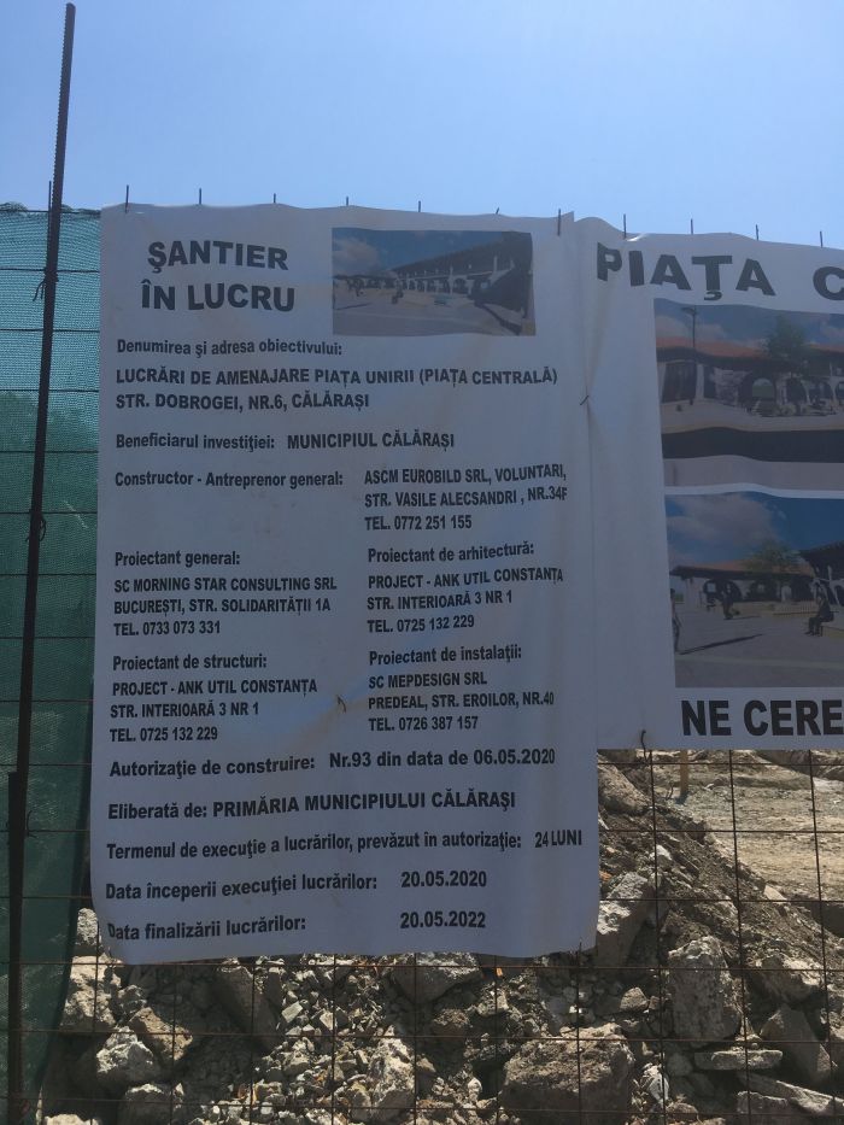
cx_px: 422
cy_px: 562
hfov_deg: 48.2
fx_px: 943
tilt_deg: +4.0
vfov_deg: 61.7
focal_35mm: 29
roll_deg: +1.3
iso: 25
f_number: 2.2
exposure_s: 1/2849
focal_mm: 4.15
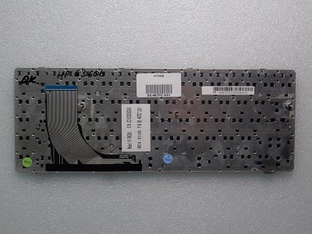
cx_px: 156
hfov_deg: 54.0
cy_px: 117
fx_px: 306
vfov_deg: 41.8
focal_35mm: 34
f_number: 5.6
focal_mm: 6.1
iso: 100
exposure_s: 1/13
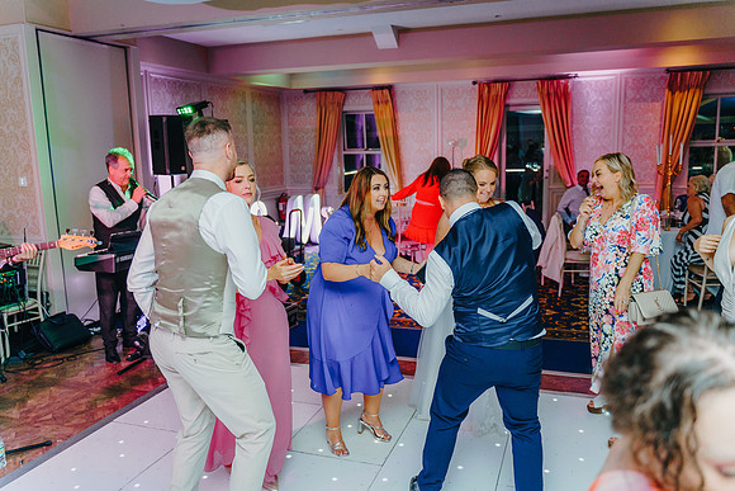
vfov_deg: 45.0
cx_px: 368
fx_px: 592
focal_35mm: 29
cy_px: 246
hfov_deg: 63.6
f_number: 2.8
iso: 1600
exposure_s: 1/200
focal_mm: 29
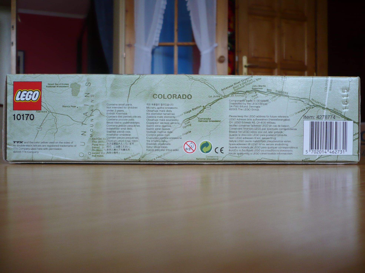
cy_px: 136
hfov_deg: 52.6
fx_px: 369
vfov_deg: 40.7
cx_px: 182
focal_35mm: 35
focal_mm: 5.8
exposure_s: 1/30
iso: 100
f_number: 2.8
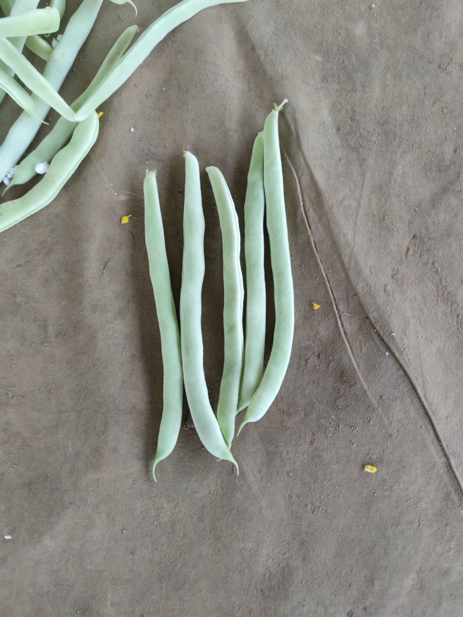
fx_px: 428
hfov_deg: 56.8
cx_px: 232
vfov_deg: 71.6
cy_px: 308
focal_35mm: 24
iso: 50
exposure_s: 1/138
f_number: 1.69
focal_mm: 6.72
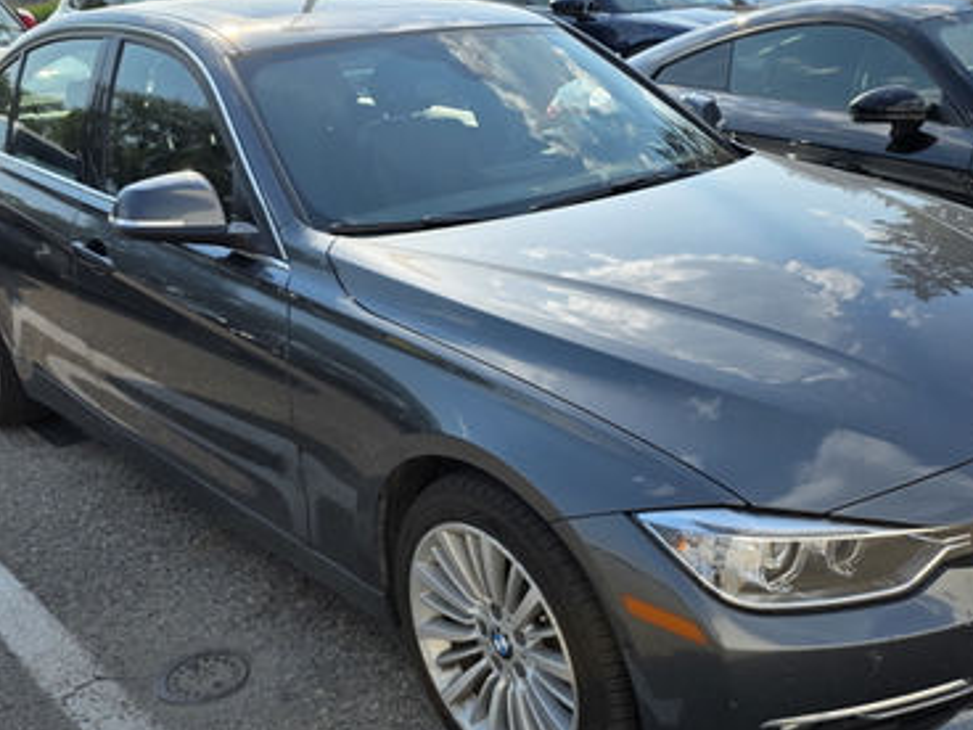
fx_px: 1124
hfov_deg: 46.8
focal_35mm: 40
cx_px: 526
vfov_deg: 35.9
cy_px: 402
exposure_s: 1/7061
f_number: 1.7
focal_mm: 6.3
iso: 80
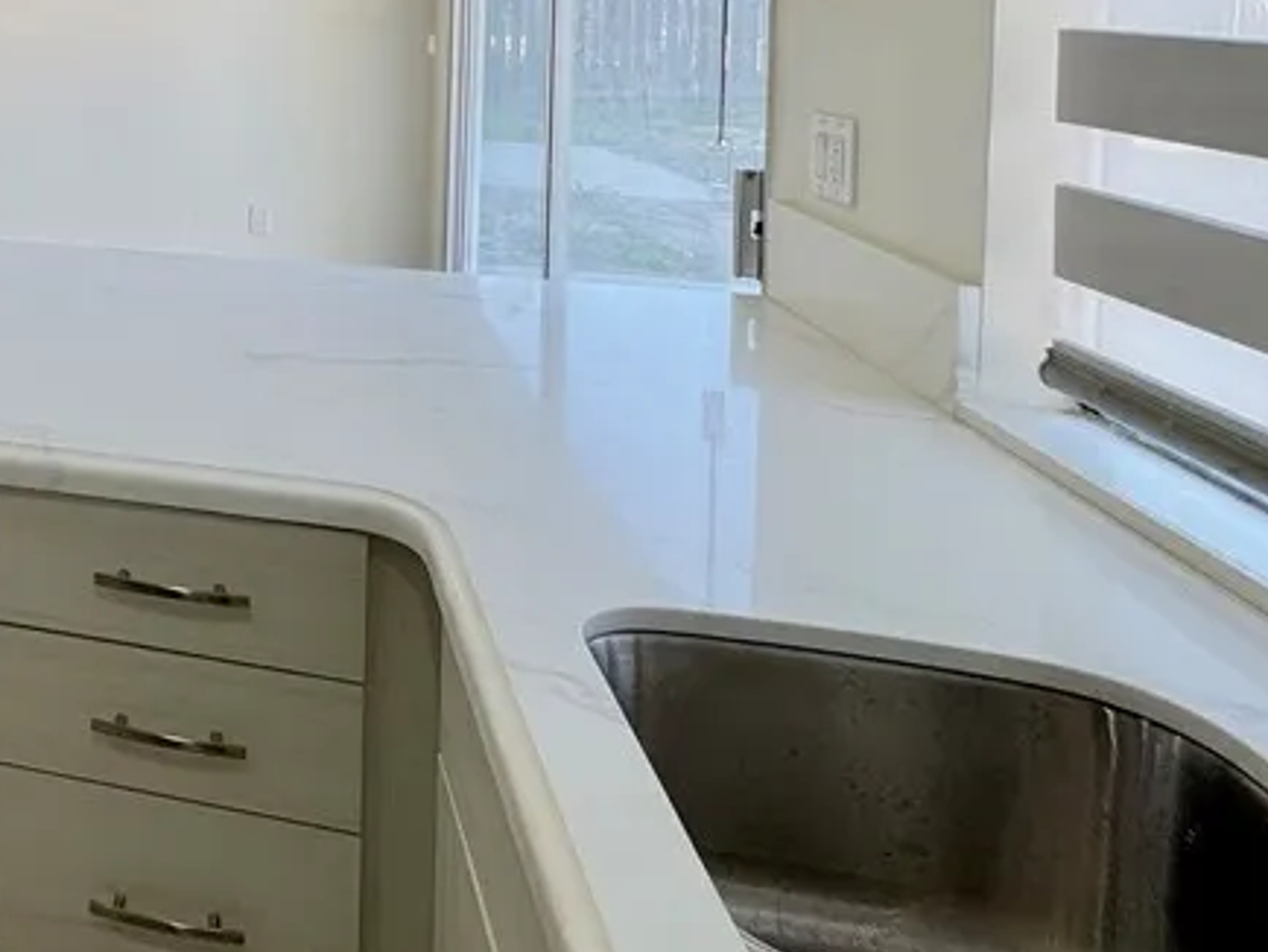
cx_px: -105
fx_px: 1209
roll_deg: -0.7
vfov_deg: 38.0
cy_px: -12
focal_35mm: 33
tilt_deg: -2.1
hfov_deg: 43.7
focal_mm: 2.22
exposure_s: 1/122
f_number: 2.2
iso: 40
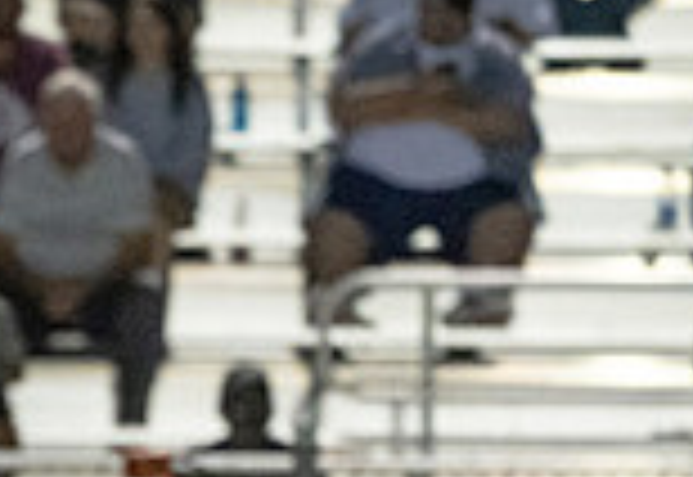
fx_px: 20959
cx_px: -412
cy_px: 968
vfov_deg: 1.3
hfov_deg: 1.9
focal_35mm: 1078
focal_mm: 247
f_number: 5.6
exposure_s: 1/1000
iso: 16000
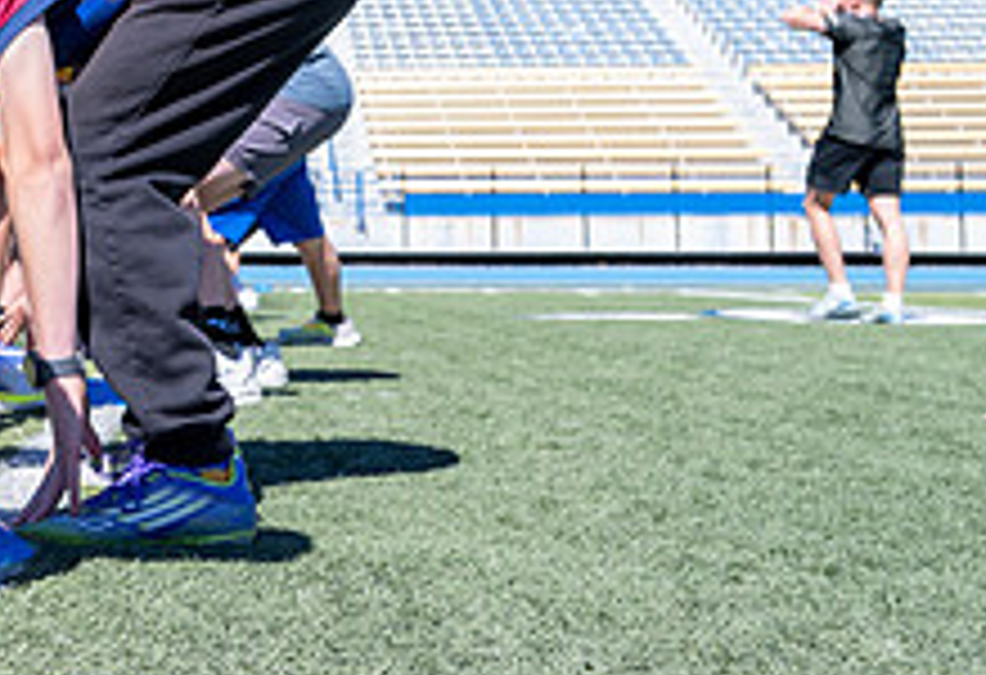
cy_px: 101
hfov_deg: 31.3
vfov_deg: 23.0
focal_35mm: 59
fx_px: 1630
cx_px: 11
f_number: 4
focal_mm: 18.5
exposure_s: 1/640
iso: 100
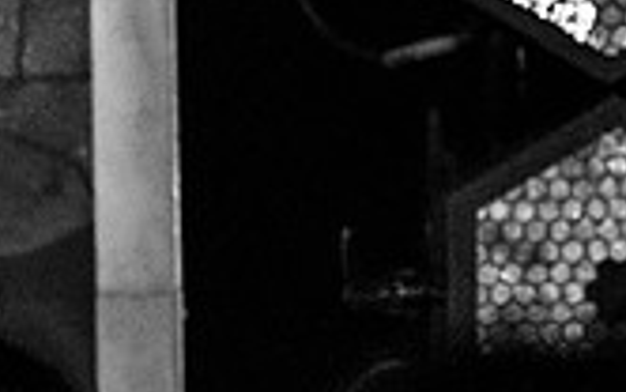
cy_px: 148
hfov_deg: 2.2
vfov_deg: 1.4
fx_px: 16270
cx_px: 1089
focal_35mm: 953
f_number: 2.8
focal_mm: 180
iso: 2500
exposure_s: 1/250
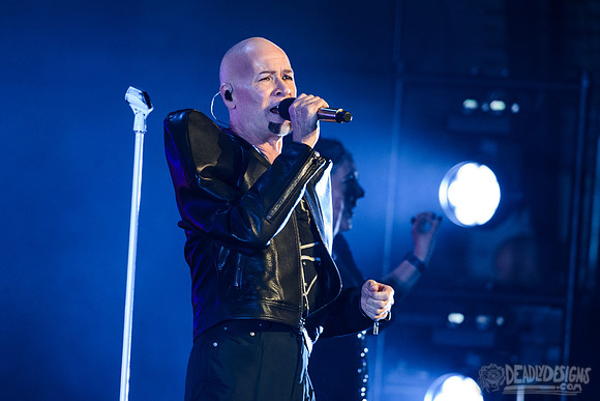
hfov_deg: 3.9
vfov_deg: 2.6
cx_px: 275
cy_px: 184
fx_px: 8822
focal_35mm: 529
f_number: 6
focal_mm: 450
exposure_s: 1/200
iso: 4000
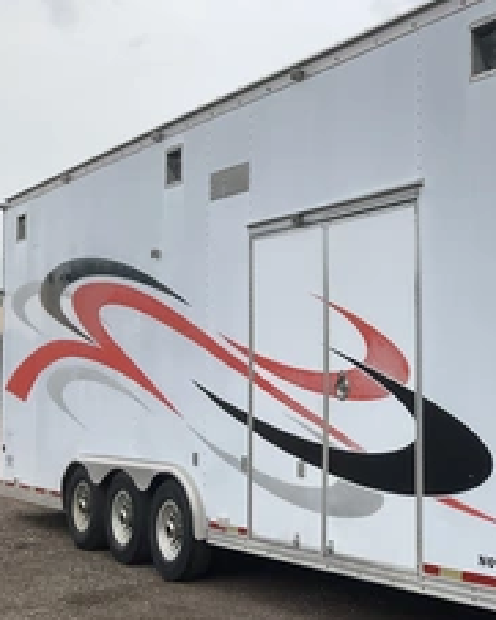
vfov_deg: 37.3
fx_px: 917
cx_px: 545
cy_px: 324
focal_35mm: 50
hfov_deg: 27.7
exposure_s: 1/2058
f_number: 1.8
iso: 25
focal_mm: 3
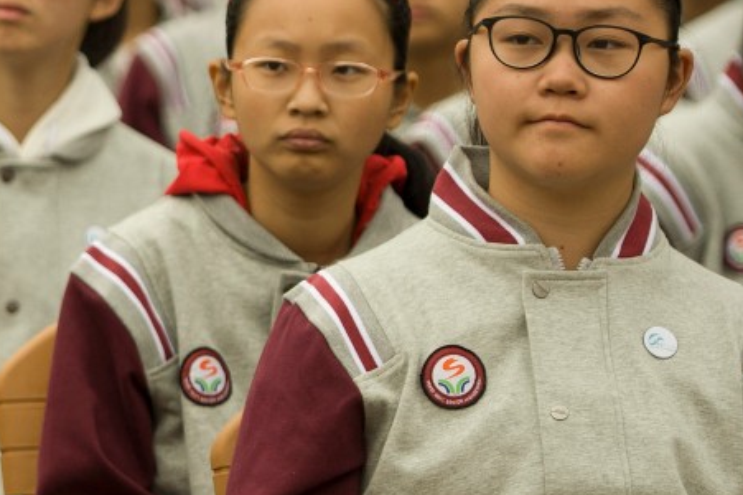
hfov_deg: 5.2
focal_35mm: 397
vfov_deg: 3.5
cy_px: 201
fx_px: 8187
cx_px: -351
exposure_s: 1/800
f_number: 2.8
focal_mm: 112
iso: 200
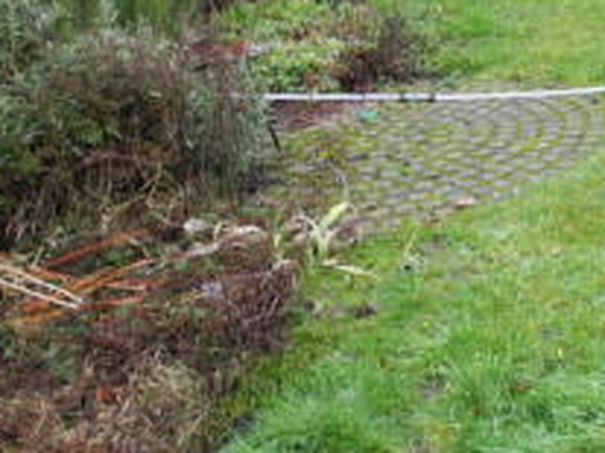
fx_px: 1380
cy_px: 1
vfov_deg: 18.2
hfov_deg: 22.0
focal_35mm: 79
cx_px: 808
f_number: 2.8
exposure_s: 1/43
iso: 100
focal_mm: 6
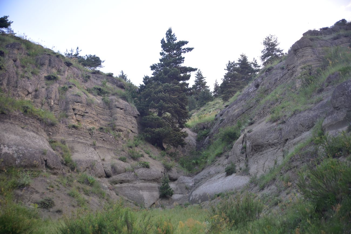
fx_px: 312
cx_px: 176
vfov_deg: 41.1
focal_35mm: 32
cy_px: 117
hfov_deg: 58.7
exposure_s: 1/125
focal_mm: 32
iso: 200
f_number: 2.8
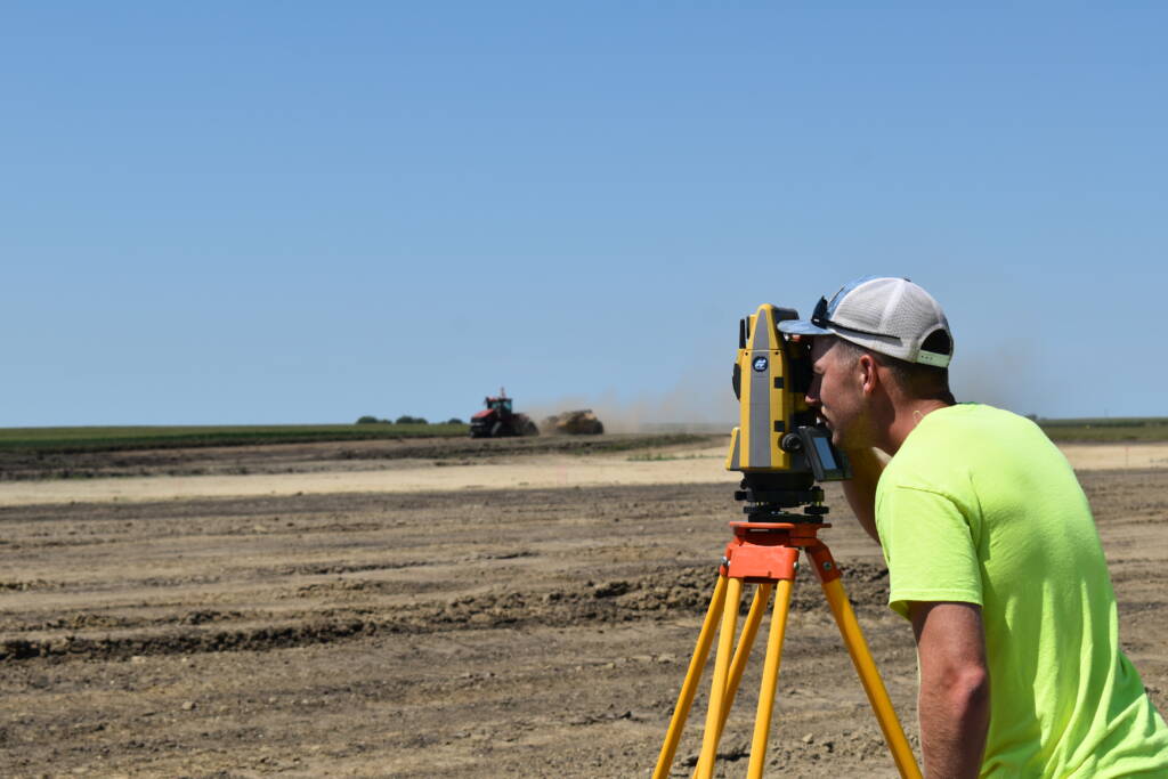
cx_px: 584
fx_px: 2531
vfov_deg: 17.5
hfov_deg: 26.0
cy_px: 390
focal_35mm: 78
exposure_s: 1/400
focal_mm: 52
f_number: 10
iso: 100
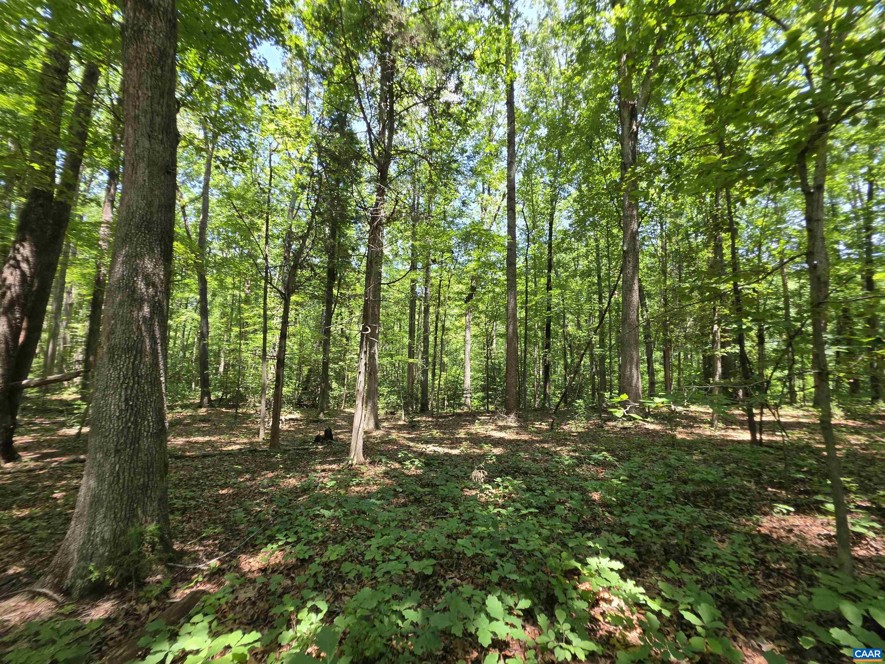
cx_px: 442
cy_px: 332
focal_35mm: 13
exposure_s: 1/120
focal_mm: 2.2
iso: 25
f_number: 1.9
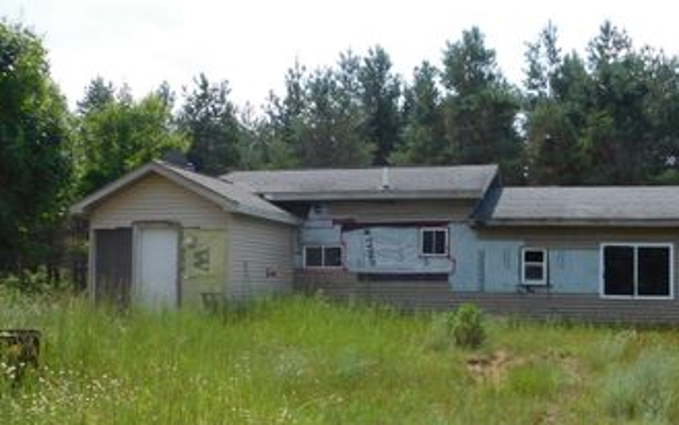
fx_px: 685
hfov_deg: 52.0
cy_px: 269
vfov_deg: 34.3
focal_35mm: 37
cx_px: 435
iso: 125
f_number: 3
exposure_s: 1/1250
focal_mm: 4
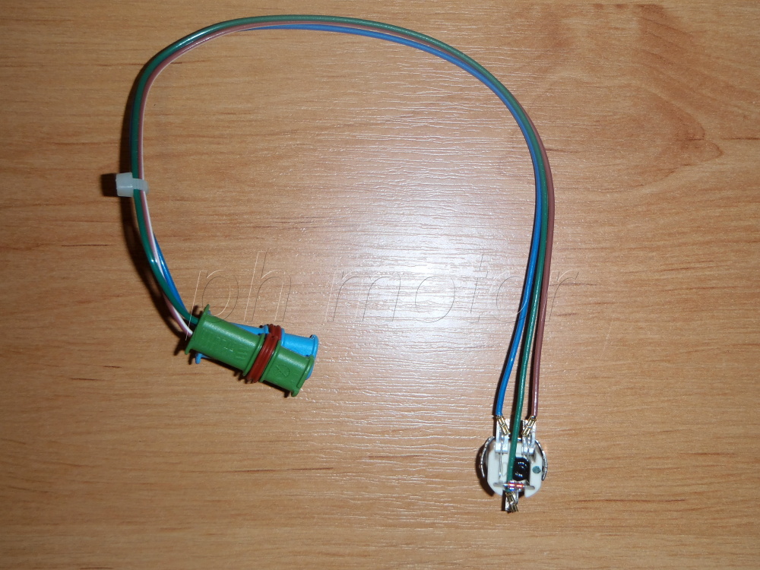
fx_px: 790
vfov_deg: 39.7
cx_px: 380
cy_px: 285
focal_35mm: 36
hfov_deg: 51.4
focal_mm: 6.53
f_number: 5
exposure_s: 1/40
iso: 100
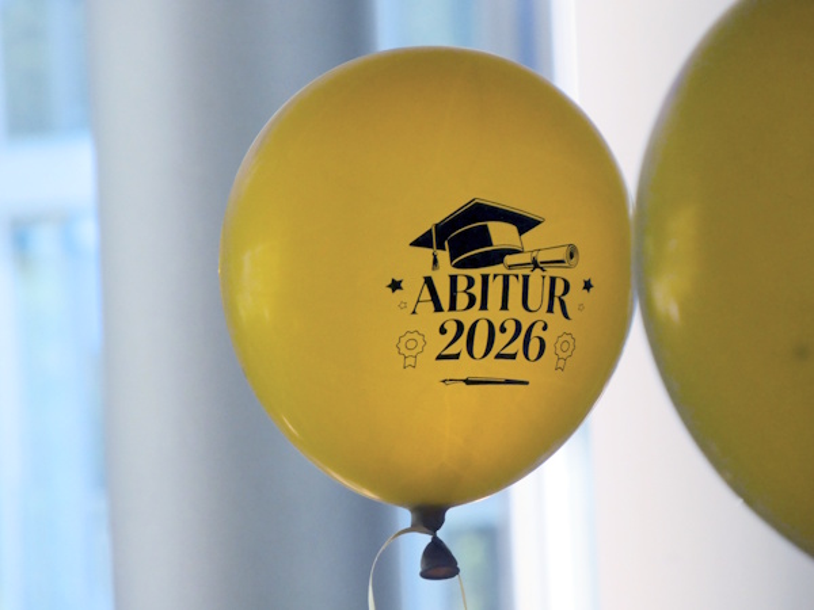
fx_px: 15097
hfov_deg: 3.1
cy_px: 305
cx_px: 407
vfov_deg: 2.3
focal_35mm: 642
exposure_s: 1/100
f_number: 5.6
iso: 320
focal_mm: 115
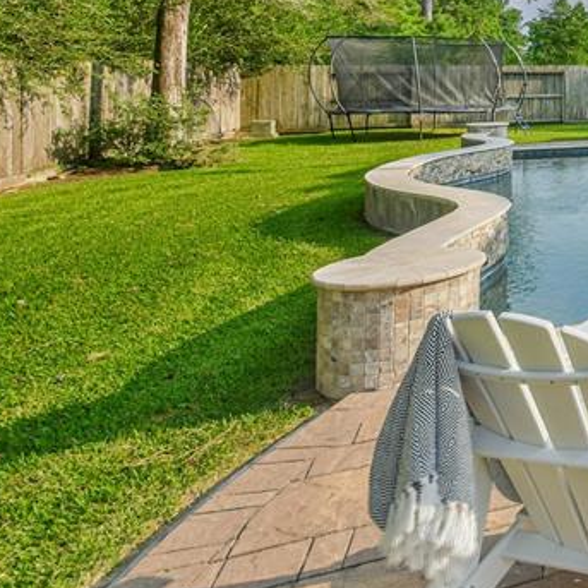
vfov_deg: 41.1
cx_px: 852
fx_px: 730
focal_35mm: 38
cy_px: 82
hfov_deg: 29.5
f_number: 8
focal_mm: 10
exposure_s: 1/800
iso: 400
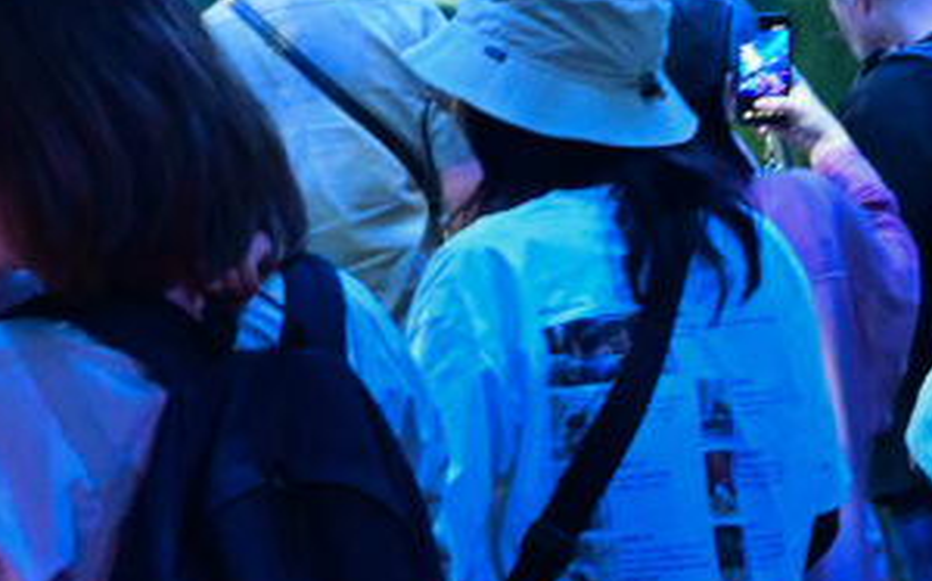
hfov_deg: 10.0
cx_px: 360
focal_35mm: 209
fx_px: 5305
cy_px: -325
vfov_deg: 6.2
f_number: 4.5
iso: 6400
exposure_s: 1/60
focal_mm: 40
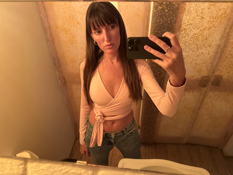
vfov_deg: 56.8
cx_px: 116
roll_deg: -3.3
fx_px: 162
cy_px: 88
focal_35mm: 24
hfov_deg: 71.6
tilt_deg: +7.2
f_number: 1.78
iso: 1000
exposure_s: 1/25
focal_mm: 6.76
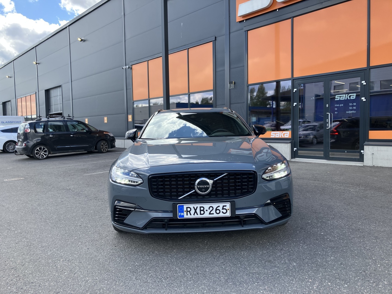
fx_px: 317
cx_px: 196
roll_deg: +0.8
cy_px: 147
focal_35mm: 28
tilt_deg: -3.5
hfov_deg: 63.4
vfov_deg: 49.7
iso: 32
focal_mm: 3.99
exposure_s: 1/458
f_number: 1.8
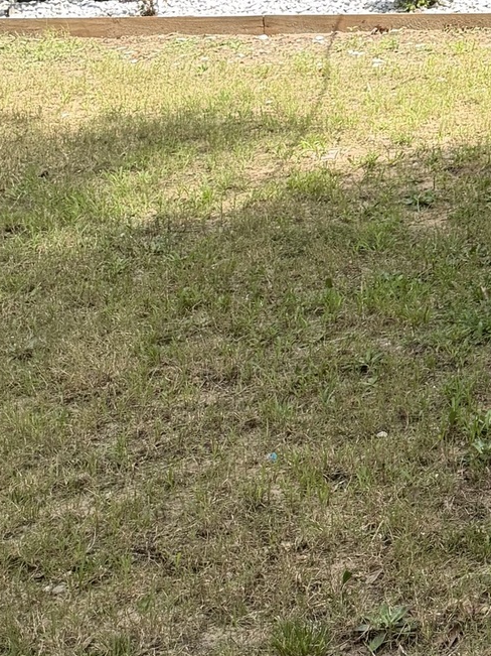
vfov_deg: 21.4
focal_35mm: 85
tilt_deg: -3.5
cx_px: 786
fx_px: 1608
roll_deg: +0.3
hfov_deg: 15.7
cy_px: -133
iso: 100
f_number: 1.78
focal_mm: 6.76
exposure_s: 1/2299
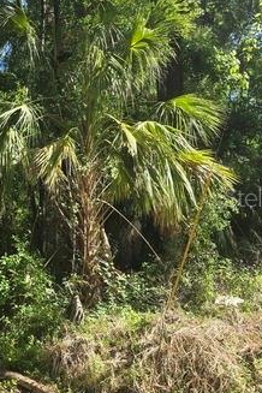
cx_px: 97
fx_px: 426
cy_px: 198
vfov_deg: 49.6
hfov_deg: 34.0
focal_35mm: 39
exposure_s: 1/181
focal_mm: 6.3
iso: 12
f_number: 1.7
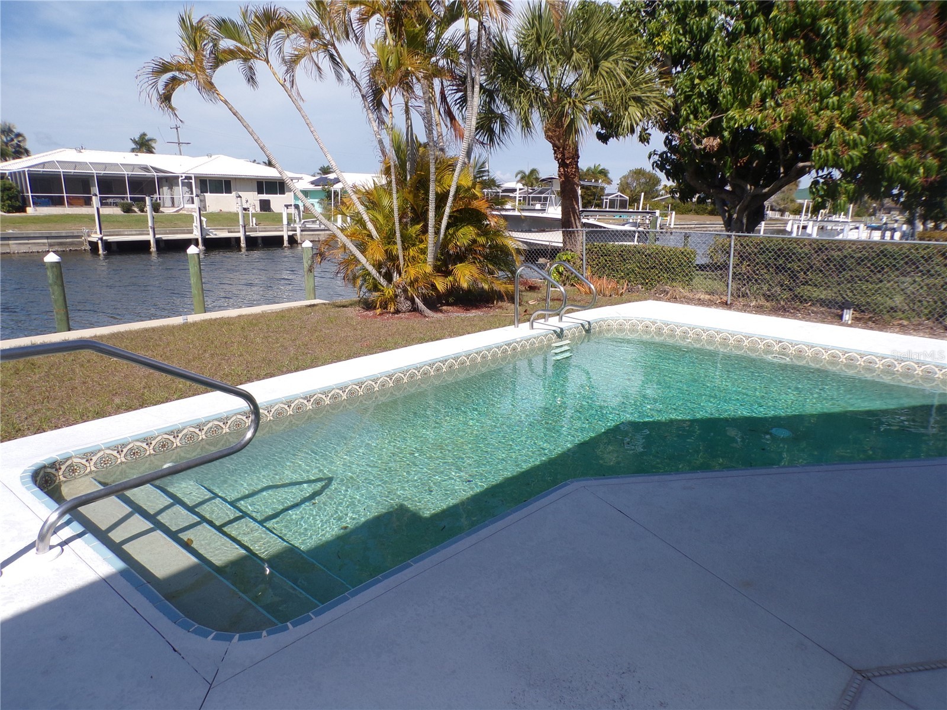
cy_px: 355
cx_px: 474
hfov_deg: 71.6
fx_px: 657
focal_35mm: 24
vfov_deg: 56.8
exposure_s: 1/400
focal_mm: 4.3
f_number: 5.8
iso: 80
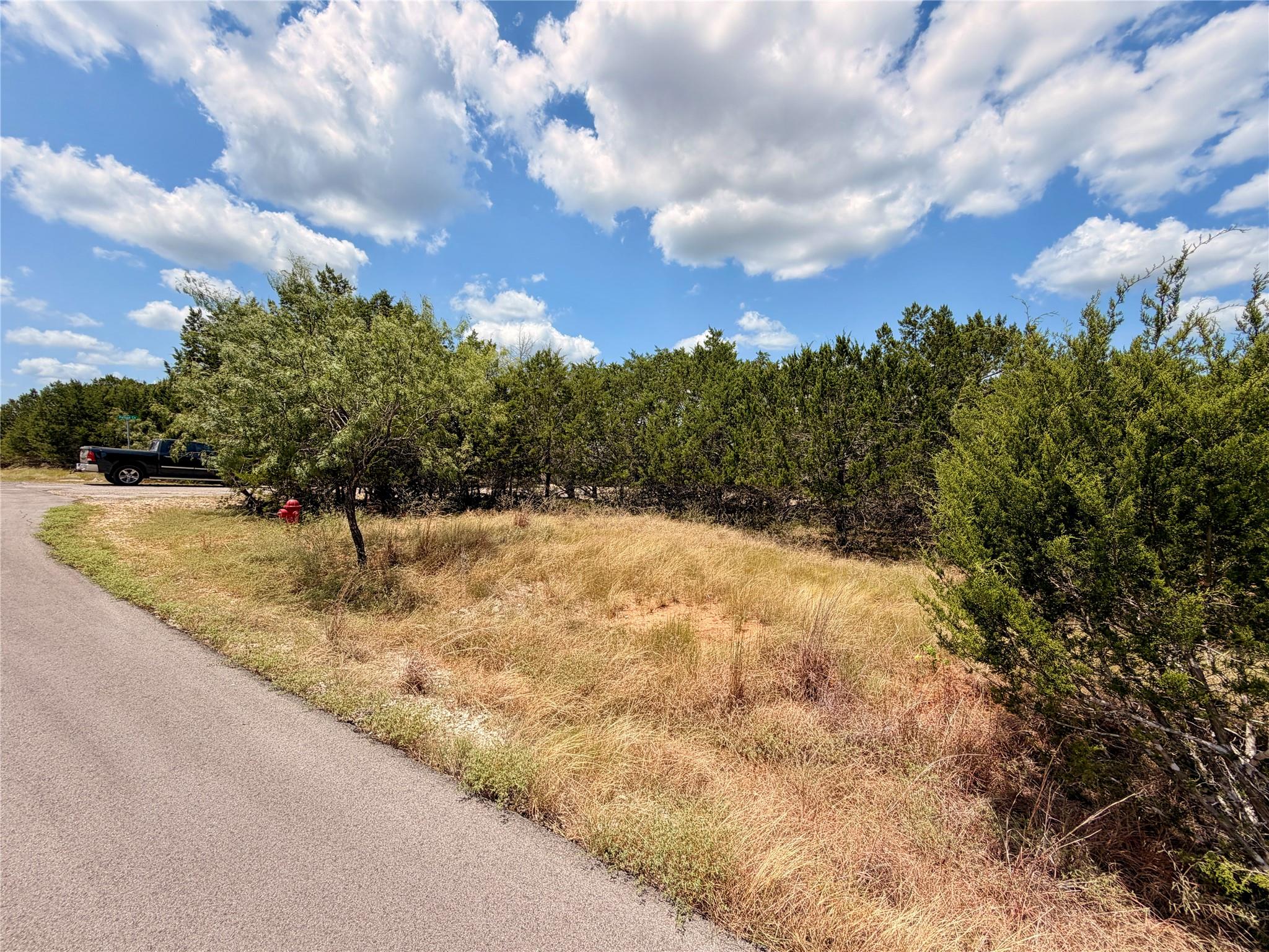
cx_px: 634
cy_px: 476
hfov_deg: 102.1
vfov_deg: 85.7
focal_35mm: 14
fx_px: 513
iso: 20
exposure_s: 1/1017
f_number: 2.2
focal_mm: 2.22
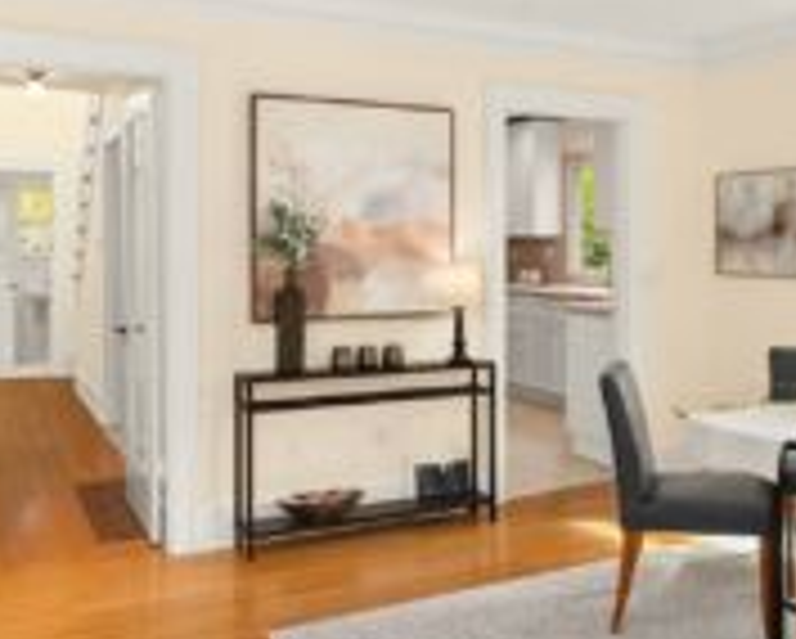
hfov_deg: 50.1
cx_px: 450
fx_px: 849
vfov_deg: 41.2
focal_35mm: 36
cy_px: 335
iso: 200
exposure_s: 1/3
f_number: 8
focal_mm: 17
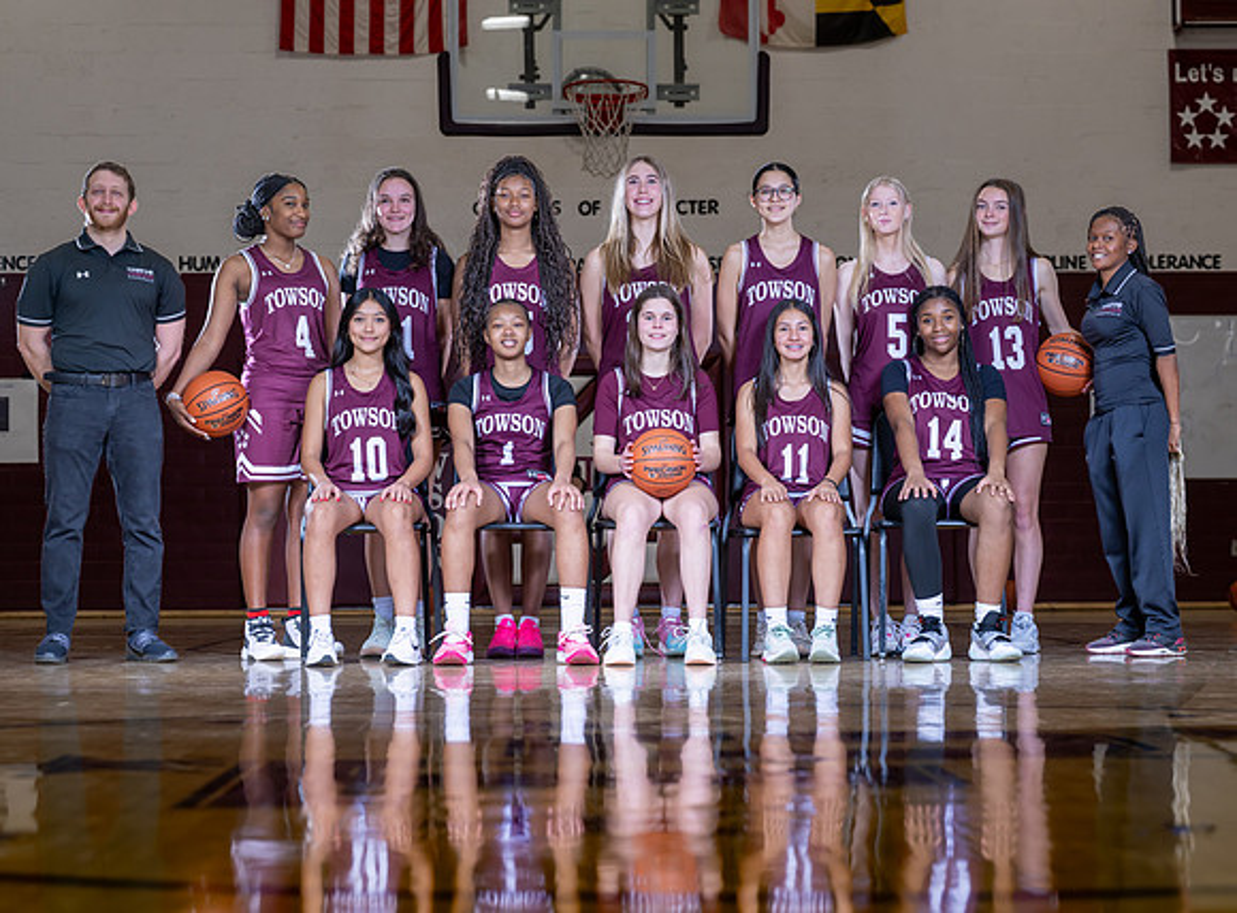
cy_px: 456
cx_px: 624
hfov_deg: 26.1
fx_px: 2670
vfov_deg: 19.4
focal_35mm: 75
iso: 160
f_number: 4.5
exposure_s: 1/200
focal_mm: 70
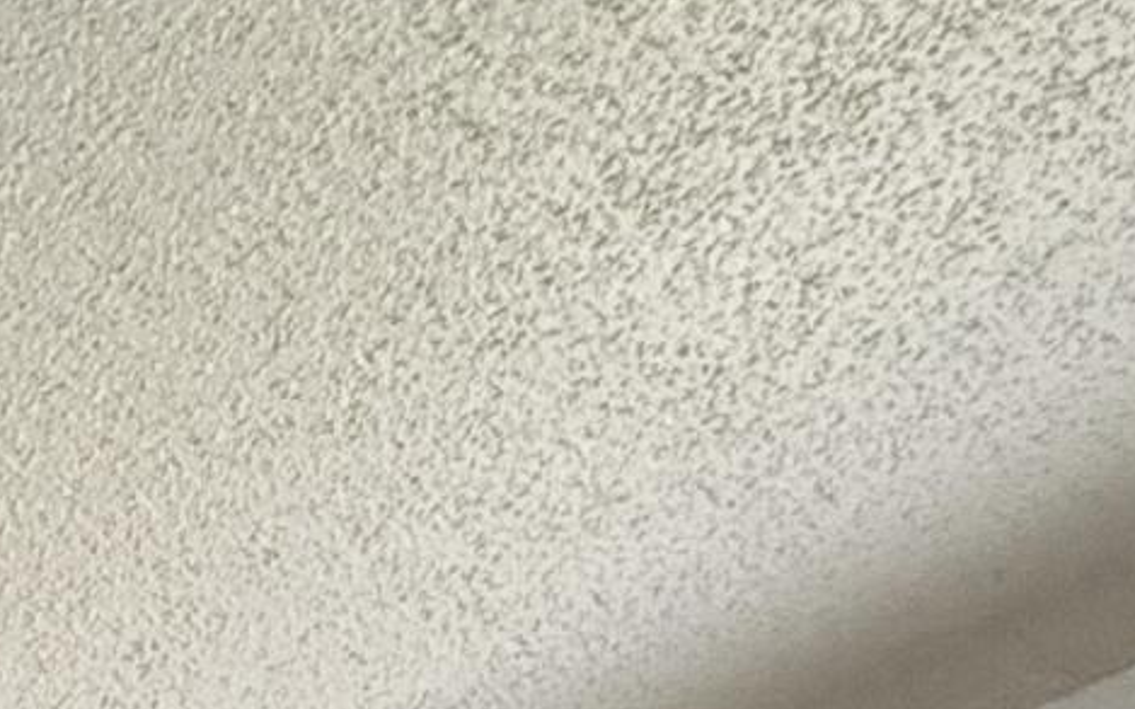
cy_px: 2502
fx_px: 2938
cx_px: -707
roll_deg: +1.0
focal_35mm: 95
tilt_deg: -2.4
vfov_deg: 9.0
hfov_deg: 18.6
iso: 320
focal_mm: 2.22
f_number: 2.2
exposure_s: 1/120
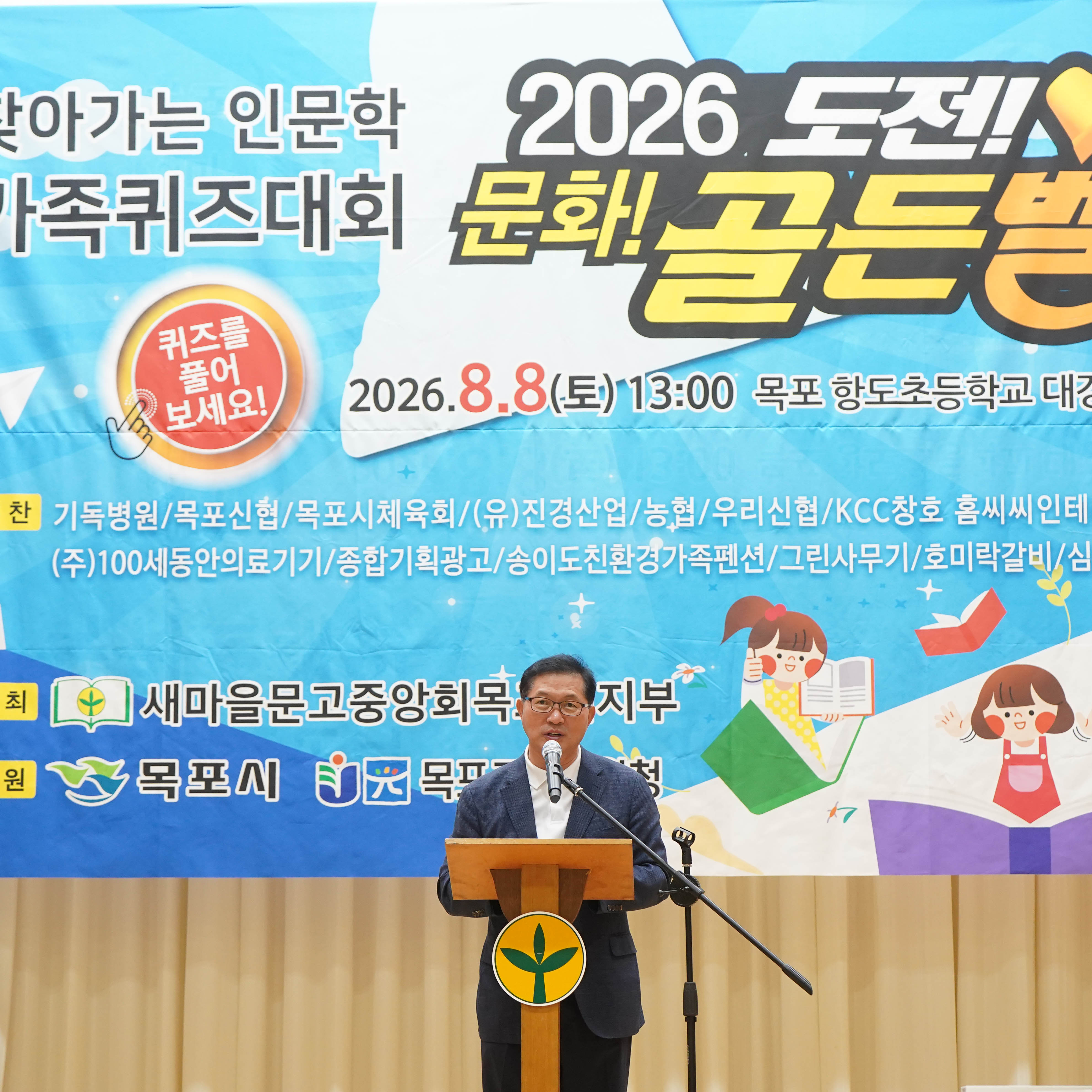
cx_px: 531
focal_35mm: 99
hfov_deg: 17.6
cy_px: 550
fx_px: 3533
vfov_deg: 17.6
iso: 2500
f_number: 4
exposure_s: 1/160
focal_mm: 77
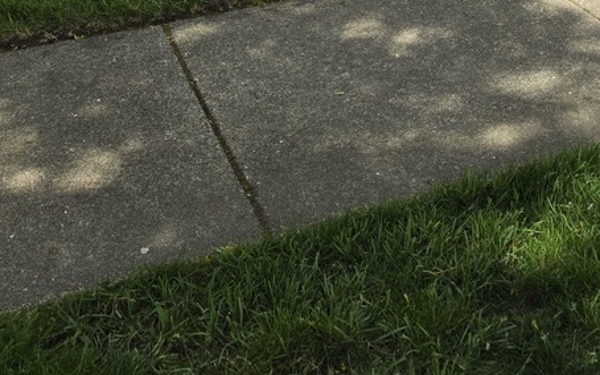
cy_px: -301
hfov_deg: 34.4
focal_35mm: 58
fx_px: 949
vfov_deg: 17.9
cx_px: 441
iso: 64
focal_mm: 6.5
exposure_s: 1/6352
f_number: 1.4
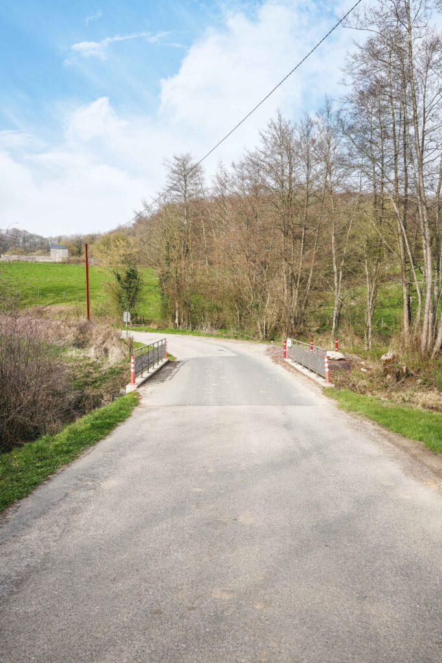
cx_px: 221
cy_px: 332
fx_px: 595
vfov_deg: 58.3
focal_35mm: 32
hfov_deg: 40.8
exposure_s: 1/125
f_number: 9
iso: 100
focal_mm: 32.3
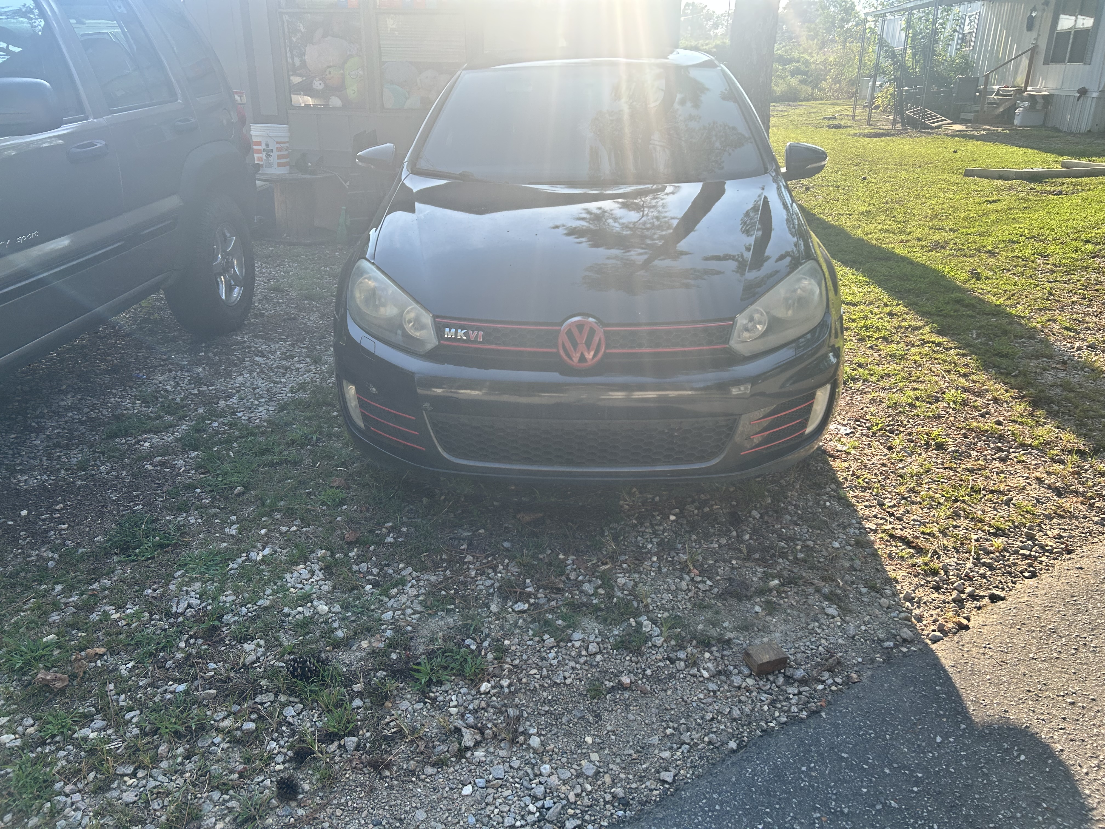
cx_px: 552
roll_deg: +1.4
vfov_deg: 53.1
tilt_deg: -20.6
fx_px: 830
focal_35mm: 26
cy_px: 414
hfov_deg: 67.3
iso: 50
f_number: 1.5
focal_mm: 5.7
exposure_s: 1/1135
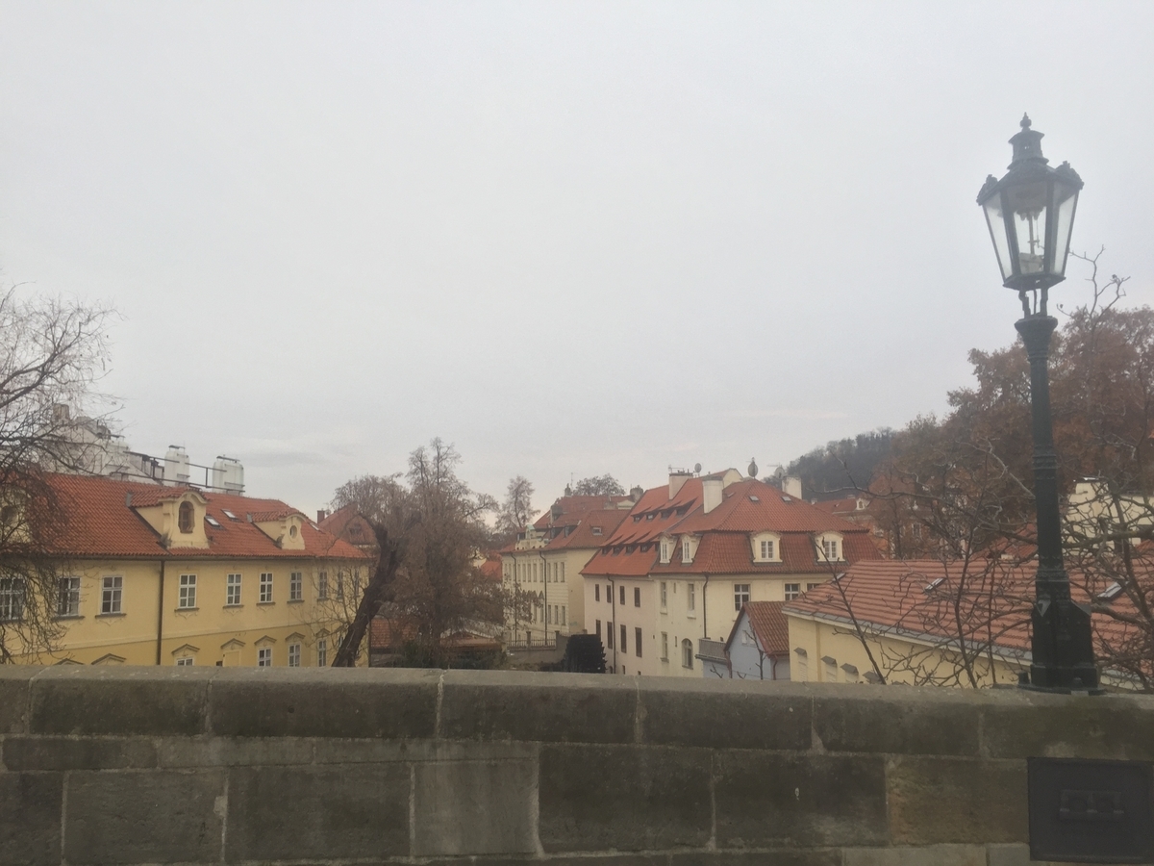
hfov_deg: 61.7
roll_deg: +0.9
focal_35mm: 29
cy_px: 433
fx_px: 967
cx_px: 577
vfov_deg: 48.2
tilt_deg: +4.9
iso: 32
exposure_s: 1/60
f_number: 2.2
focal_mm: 4.15
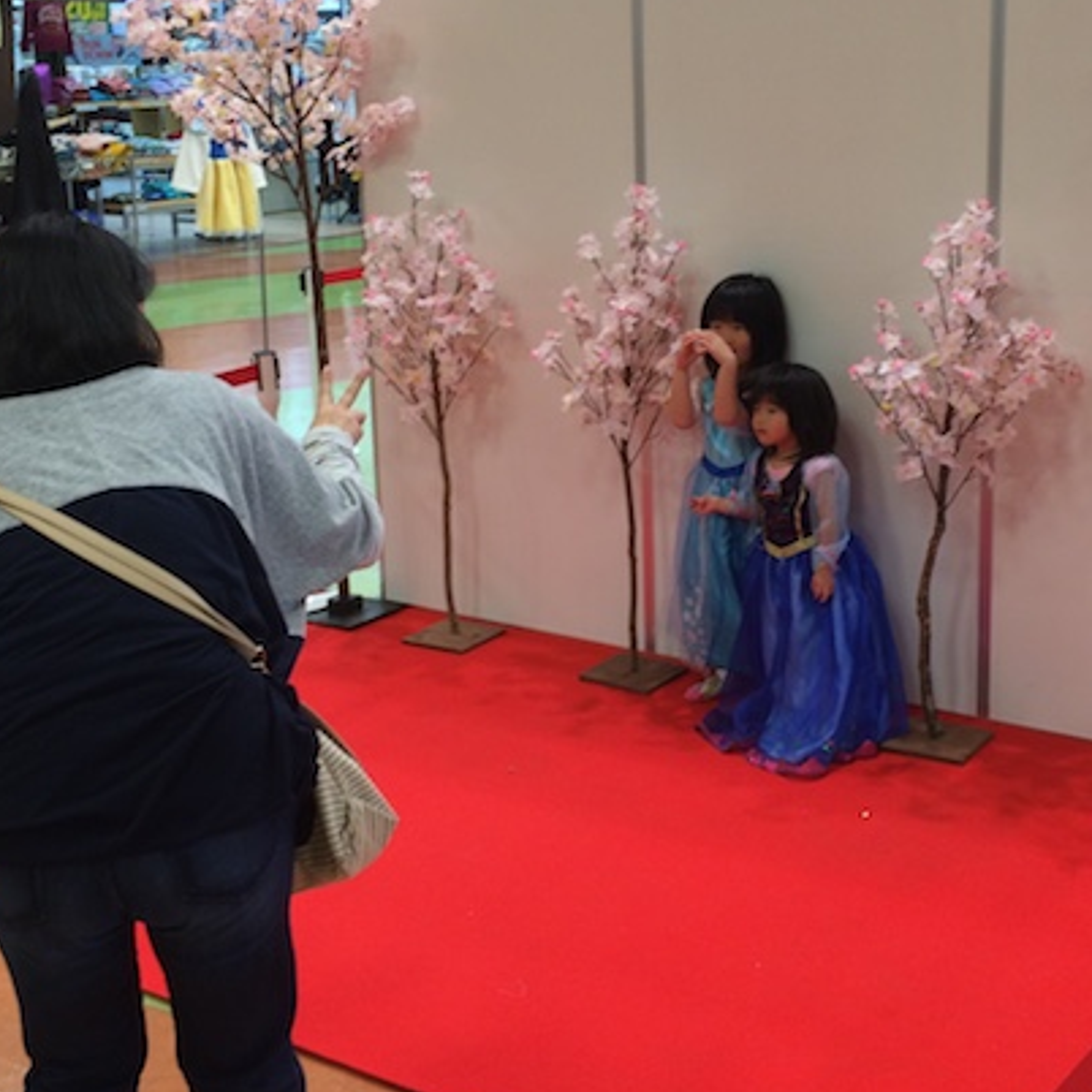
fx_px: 1820
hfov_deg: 33.3
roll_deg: +1.1
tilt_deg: -12.4
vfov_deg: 33.3
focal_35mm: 51
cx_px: 660
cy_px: 459
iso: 40
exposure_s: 1/30
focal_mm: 4.15
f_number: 2.2
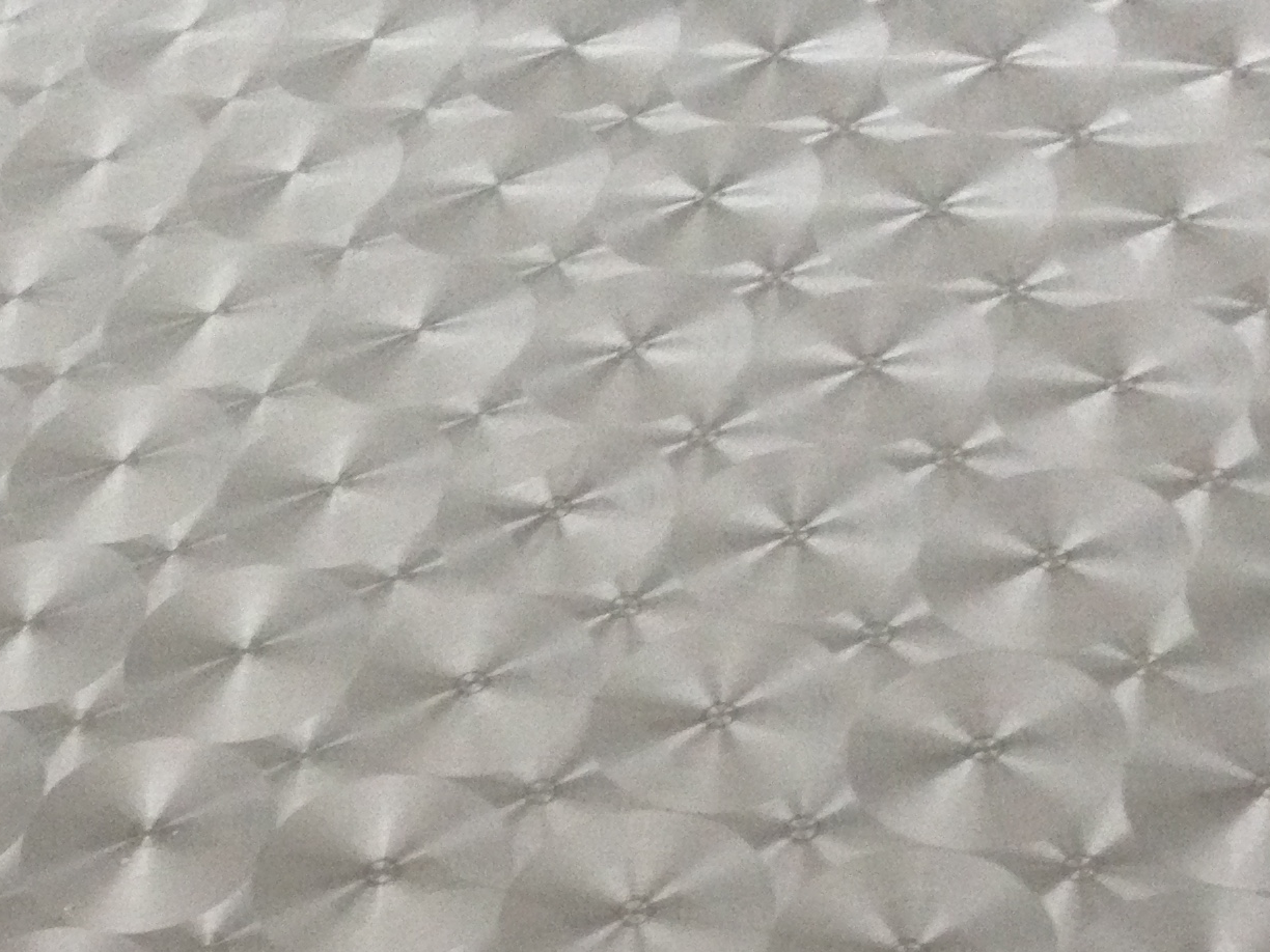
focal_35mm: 88
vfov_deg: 16.1
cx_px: 256
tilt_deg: -50.8
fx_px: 3229
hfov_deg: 22.0
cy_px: 1137
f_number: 2.4
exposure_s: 1/20
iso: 200
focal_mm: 4.12
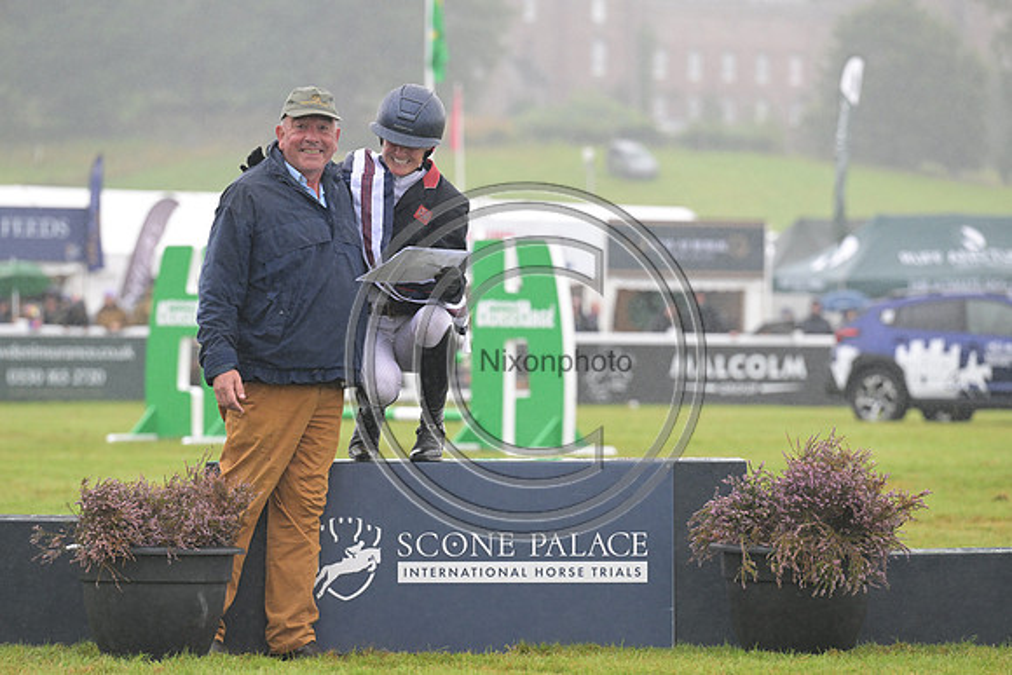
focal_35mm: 200
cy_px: 338
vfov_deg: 6.9
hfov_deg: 10.3
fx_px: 5623
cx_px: 506
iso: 2200
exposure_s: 1/1000
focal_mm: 200
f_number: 5
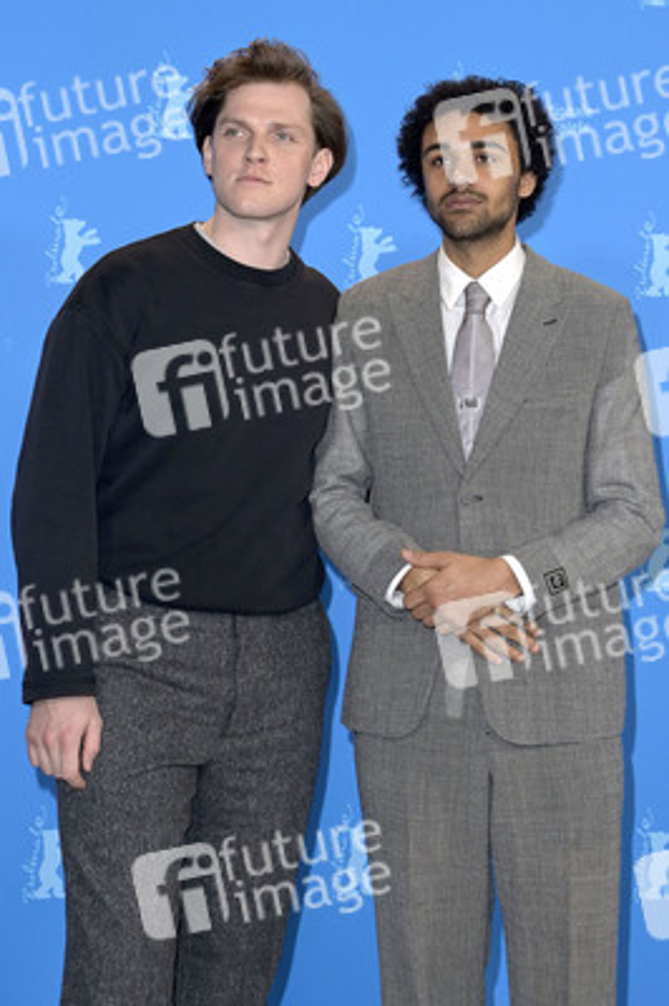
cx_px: 334
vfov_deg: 35.7
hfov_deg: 24.2
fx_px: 1564
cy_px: 503
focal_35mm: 56
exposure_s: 1/250
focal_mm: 56
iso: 1000
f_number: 5.6
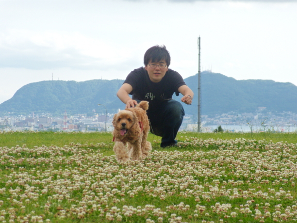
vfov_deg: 8.2
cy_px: 112
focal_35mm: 180
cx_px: 148
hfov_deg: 11.0
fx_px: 1544
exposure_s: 1/320
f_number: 4.5
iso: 80
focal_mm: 32
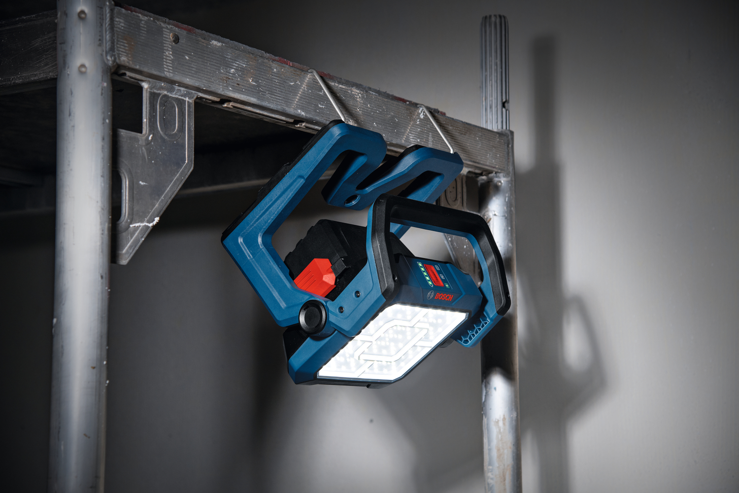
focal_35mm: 78
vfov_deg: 17.5
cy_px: 246
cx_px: 370
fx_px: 1601
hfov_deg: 26.0
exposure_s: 1/125
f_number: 5.6
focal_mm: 78
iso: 200
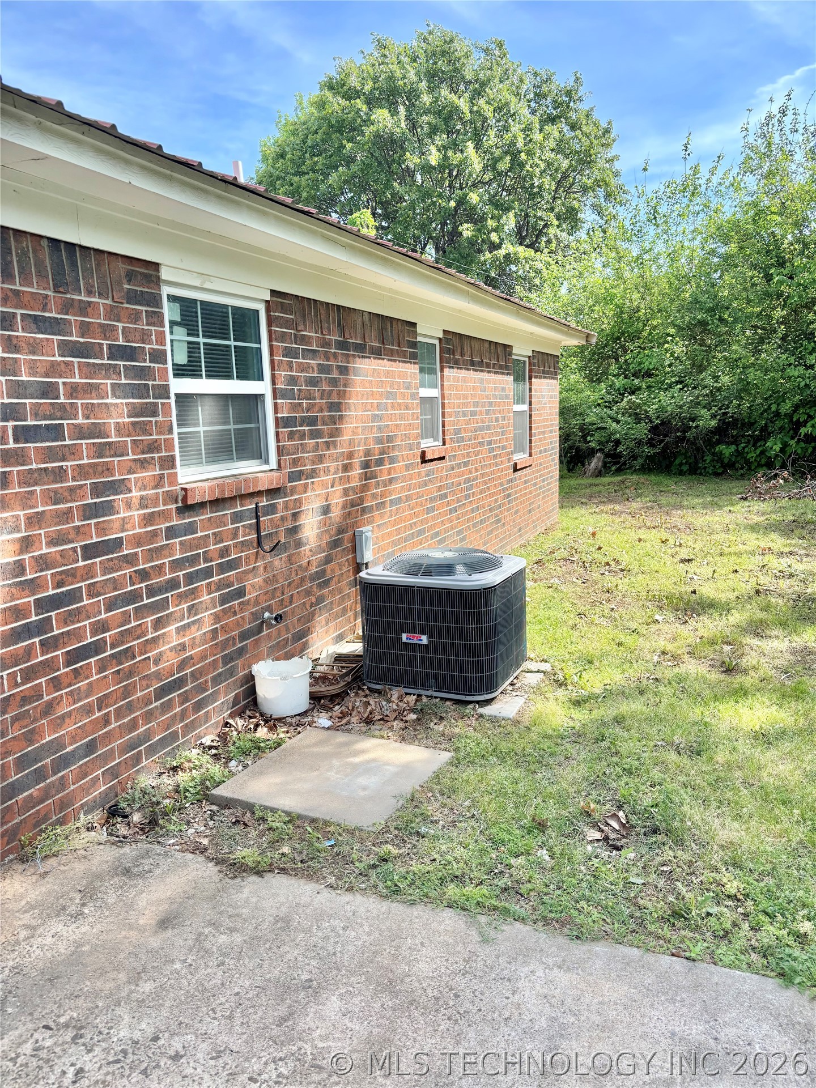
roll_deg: +1.0
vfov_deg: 67.3
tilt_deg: -9.1
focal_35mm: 26
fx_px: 817
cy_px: 544
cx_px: 408
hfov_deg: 53.1
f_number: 1.6
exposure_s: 1/837
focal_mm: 5.96
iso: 50
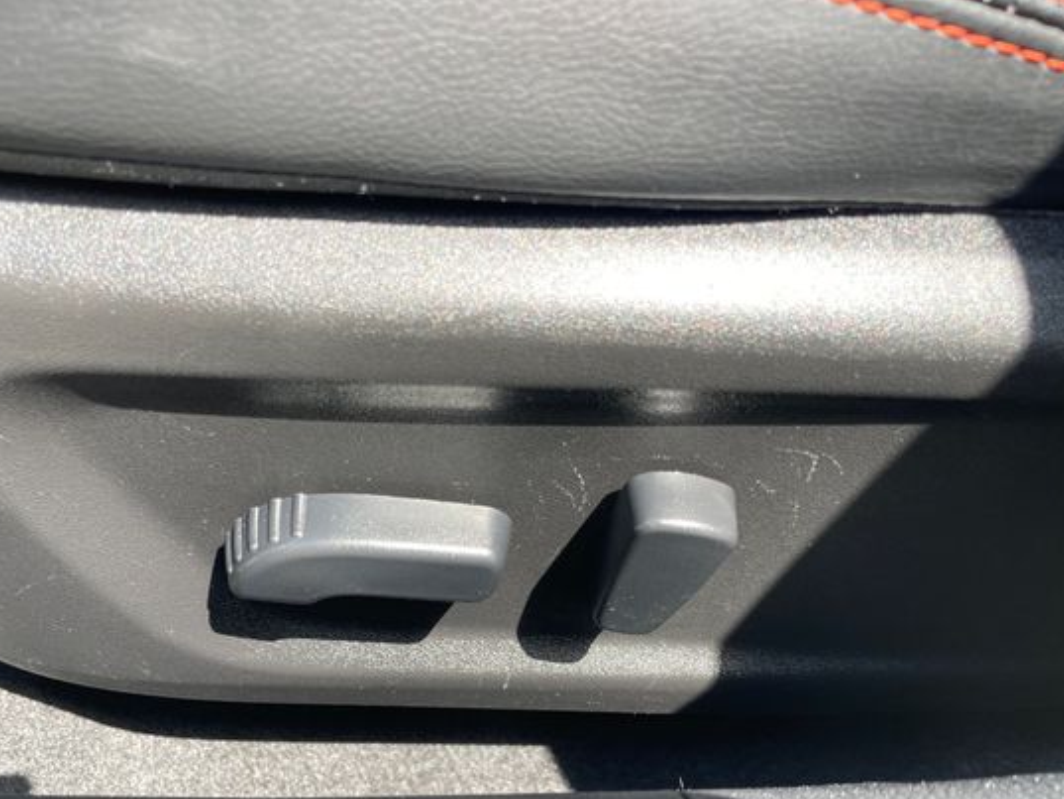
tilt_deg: -52.9
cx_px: 476
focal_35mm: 31
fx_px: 953
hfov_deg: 58.2
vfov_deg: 45.2
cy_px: 474
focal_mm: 4.2
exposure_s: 1/204
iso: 32
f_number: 1.6
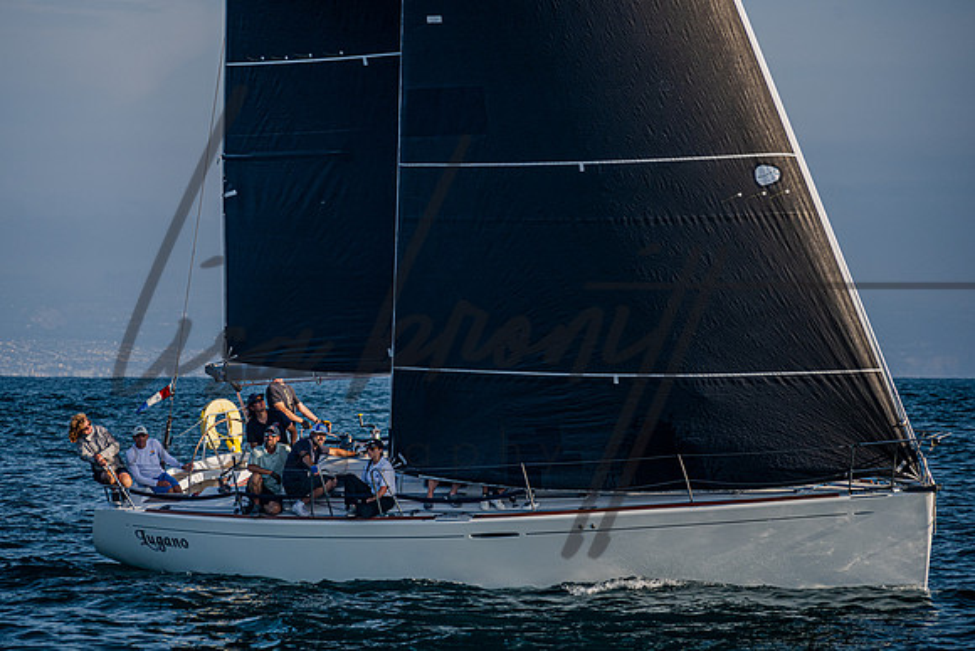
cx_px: 428
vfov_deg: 5.7
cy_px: 279
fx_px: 6557
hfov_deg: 8.5
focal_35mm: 242
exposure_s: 1/640
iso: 400
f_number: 6.3
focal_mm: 200
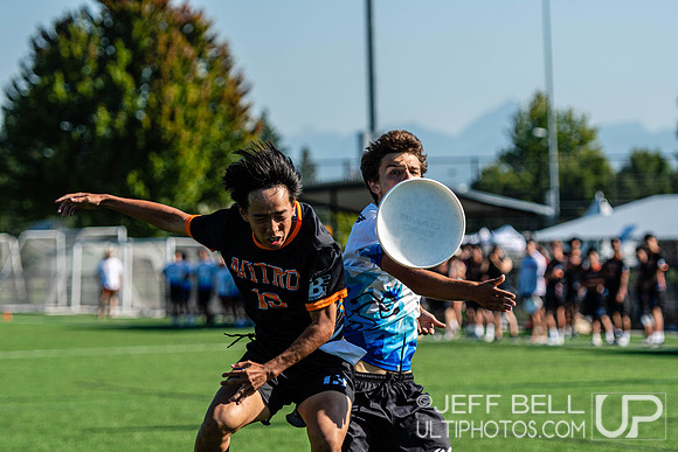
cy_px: 226
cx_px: 339
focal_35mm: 168
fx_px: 3165
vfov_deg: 8.2
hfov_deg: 12.2
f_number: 3.2
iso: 100
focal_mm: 112
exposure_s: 1/2000
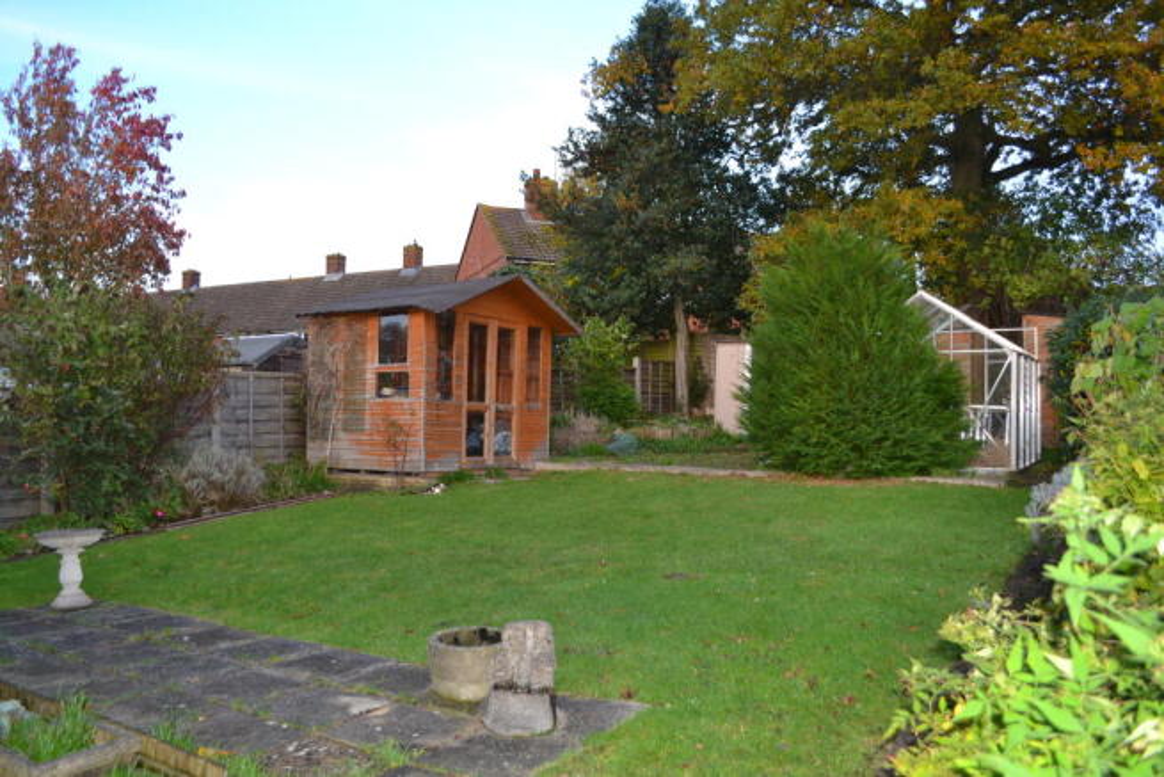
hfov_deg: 67.4
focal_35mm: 27
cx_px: 582
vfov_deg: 48.0
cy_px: 388
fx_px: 873
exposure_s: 1/125
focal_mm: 18
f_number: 4
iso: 320
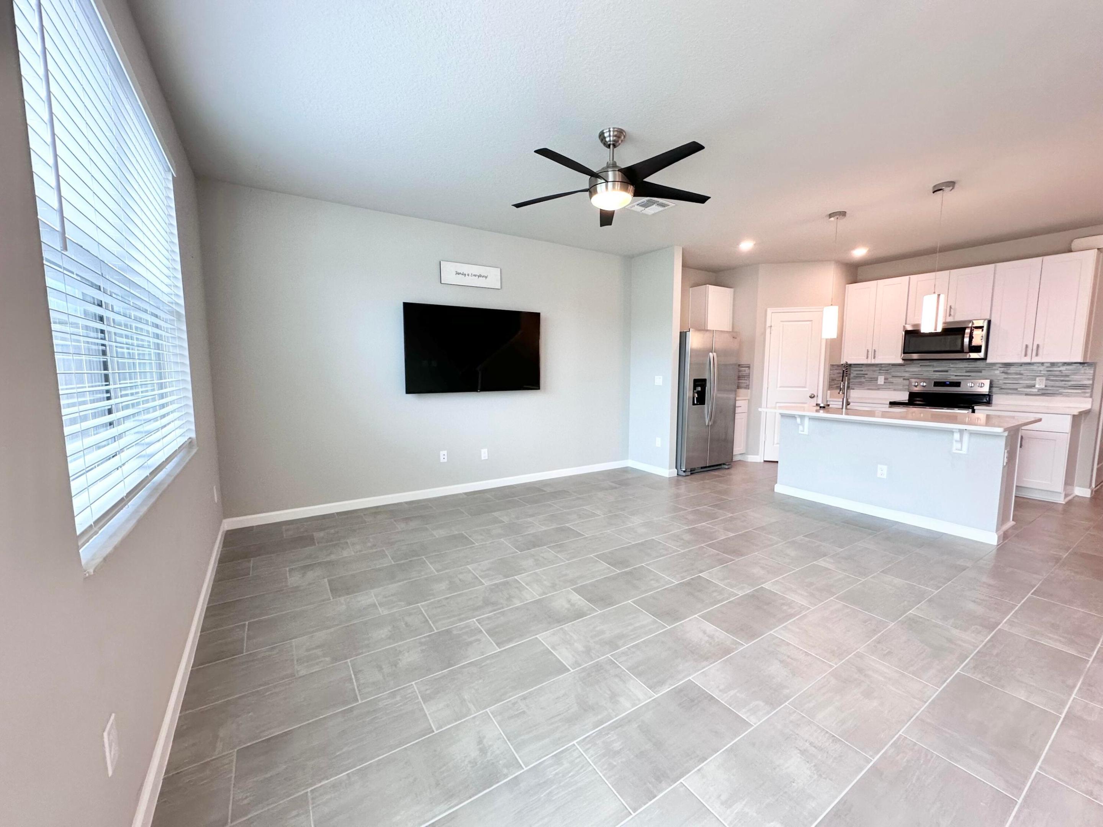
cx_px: 552
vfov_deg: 85.7
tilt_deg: -4.9
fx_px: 446
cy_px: 414
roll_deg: +0.7
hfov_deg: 102.1
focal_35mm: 14
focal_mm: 2.22
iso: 160
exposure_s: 1/120
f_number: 2.2
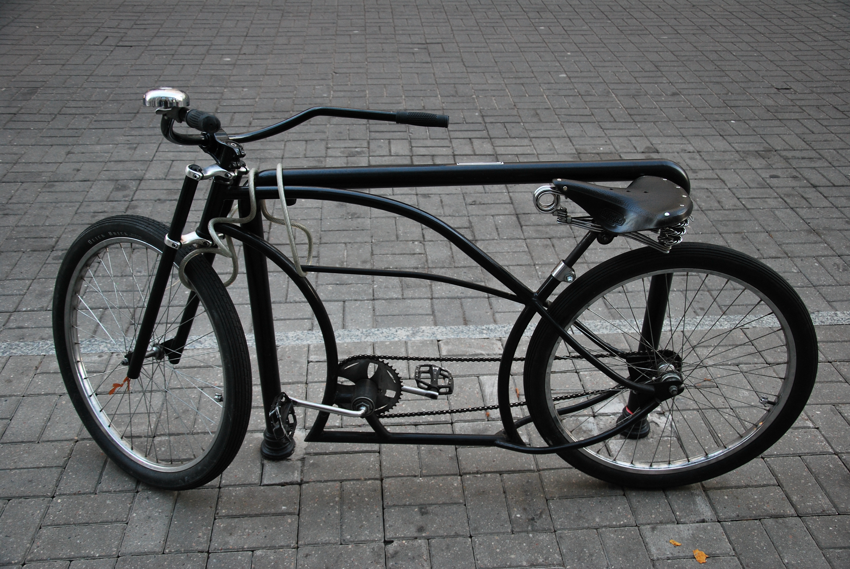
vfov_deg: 37.0
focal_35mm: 36
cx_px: 425
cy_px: 284
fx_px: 851
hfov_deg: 53.1
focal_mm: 24
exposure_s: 1/25
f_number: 4
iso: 400
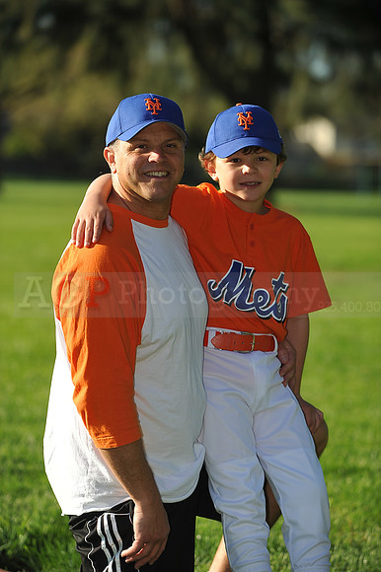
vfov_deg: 15.2
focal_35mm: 135
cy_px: 286
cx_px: 190
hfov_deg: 10.1
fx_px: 2146
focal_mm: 135
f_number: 4
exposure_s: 1/1600
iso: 200
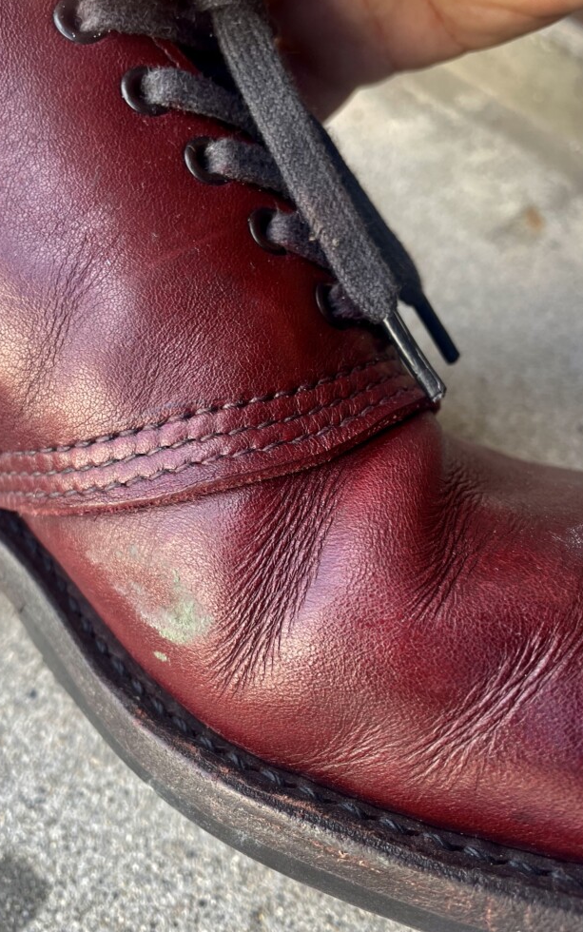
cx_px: 262
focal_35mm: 30
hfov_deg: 41.8
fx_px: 762
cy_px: 466
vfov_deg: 62.9
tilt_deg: -51.8
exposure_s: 1/122
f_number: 1.6
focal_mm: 4.2
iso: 32
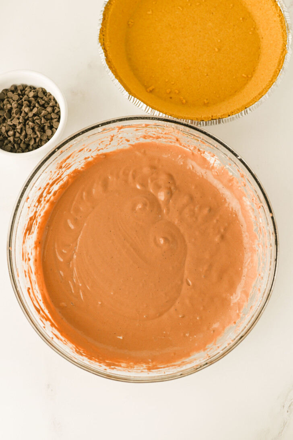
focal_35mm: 50
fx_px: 611
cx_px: 146
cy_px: 220
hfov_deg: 27.0
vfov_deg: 39.6
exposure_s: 1/160
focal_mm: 50
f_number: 4.5
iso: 160
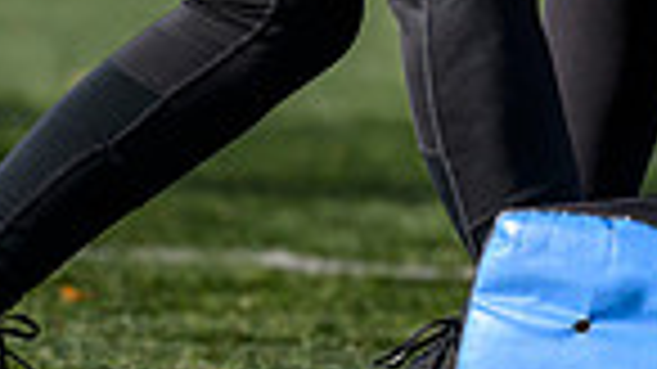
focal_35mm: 1932
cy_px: -536
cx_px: 729
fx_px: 33645
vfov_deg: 0.6
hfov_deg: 1.1
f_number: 3.2
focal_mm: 400
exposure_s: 1/2500
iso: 500
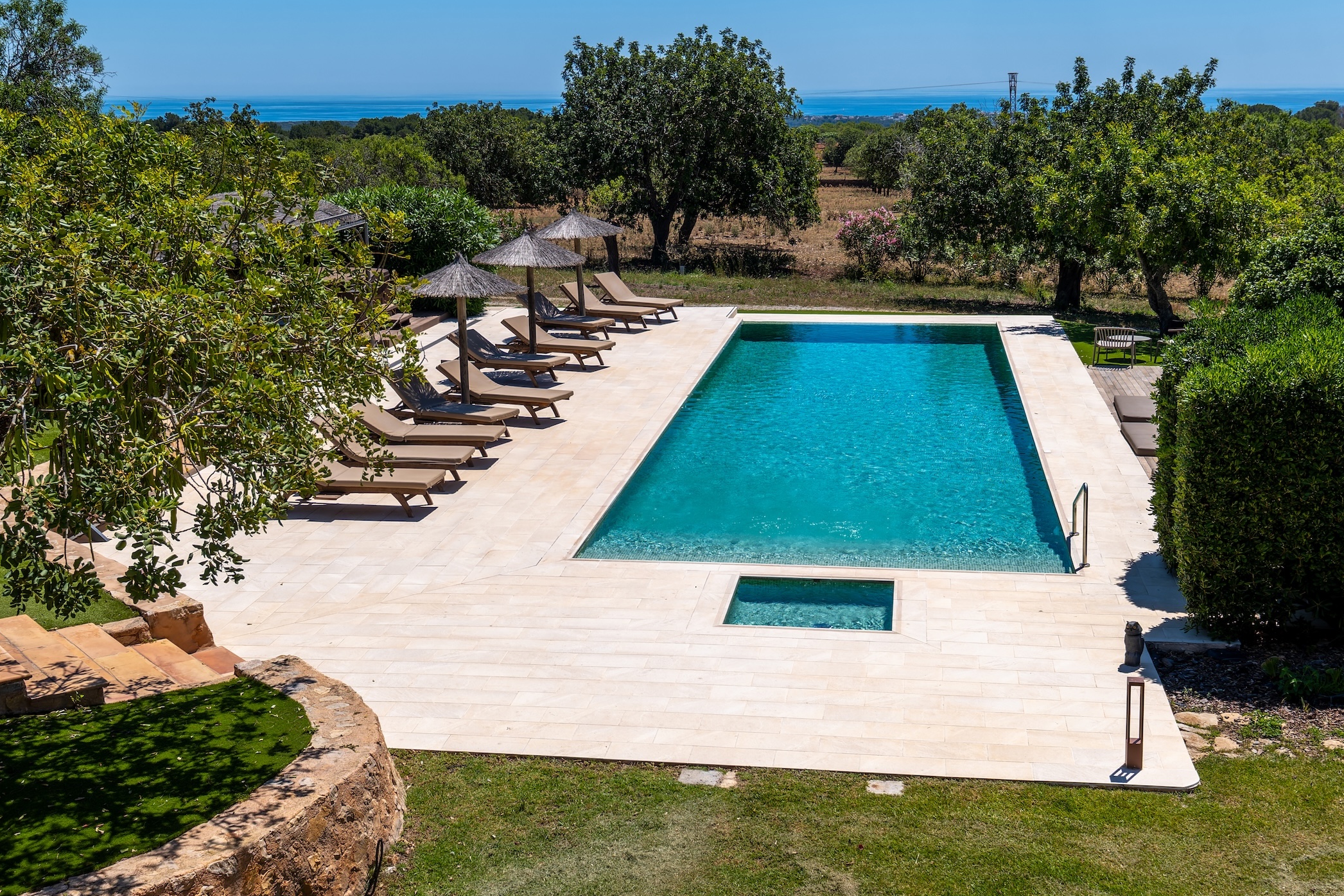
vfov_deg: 31.2
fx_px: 1605
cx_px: 593
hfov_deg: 45.3
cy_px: 409
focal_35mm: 43
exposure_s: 1/950
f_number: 8
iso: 160
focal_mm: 24
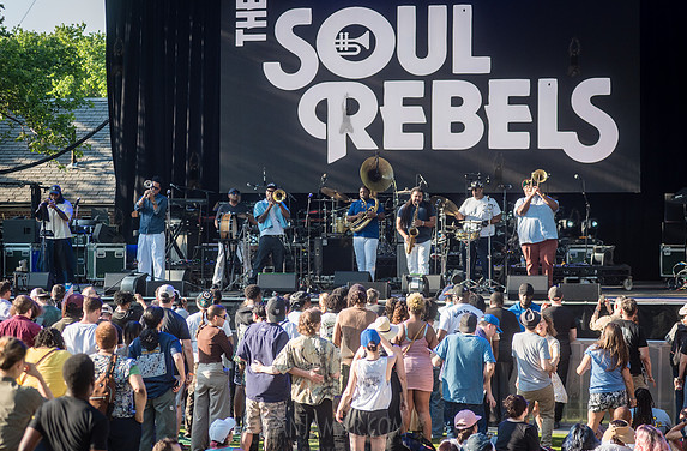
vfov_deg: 14.9
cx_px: 355
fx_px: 1728
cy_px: 237
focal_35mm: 91
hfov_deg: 22.5
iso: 800
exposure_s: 1/2000
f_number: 3.5
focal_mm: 86
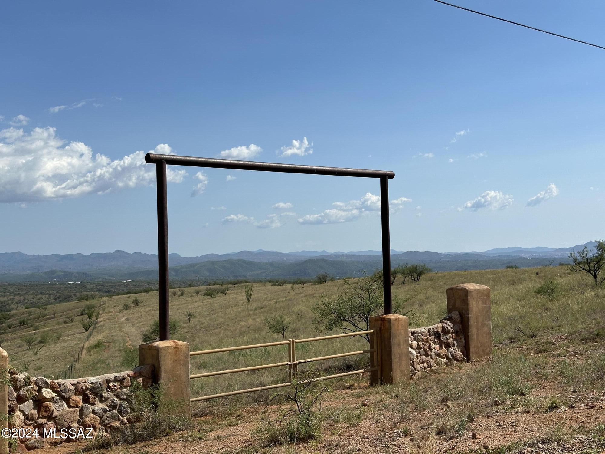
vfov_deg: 30.3
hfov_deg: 39.7
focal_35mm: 48
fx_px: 839
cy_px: 227
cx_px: 302
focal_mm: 6.86
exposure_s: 1/7092
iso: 64
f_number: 1.78
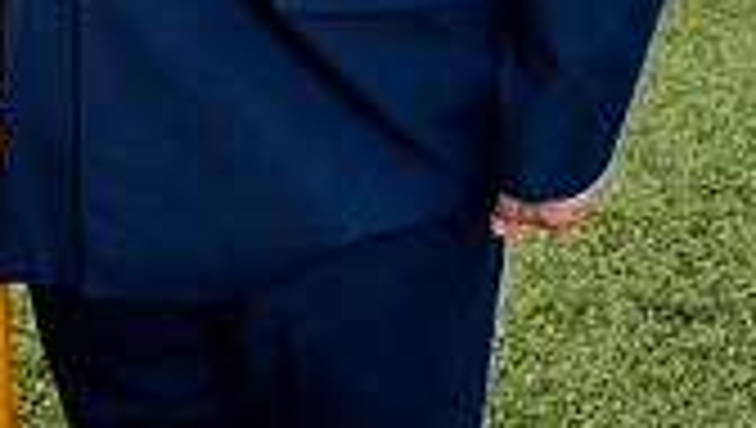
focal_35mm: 115
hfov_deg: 18.5
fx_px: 2308
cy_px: -541
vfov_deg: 9.6
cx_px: 225
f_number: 7.1
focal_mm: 41
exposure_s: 1/250
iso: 320
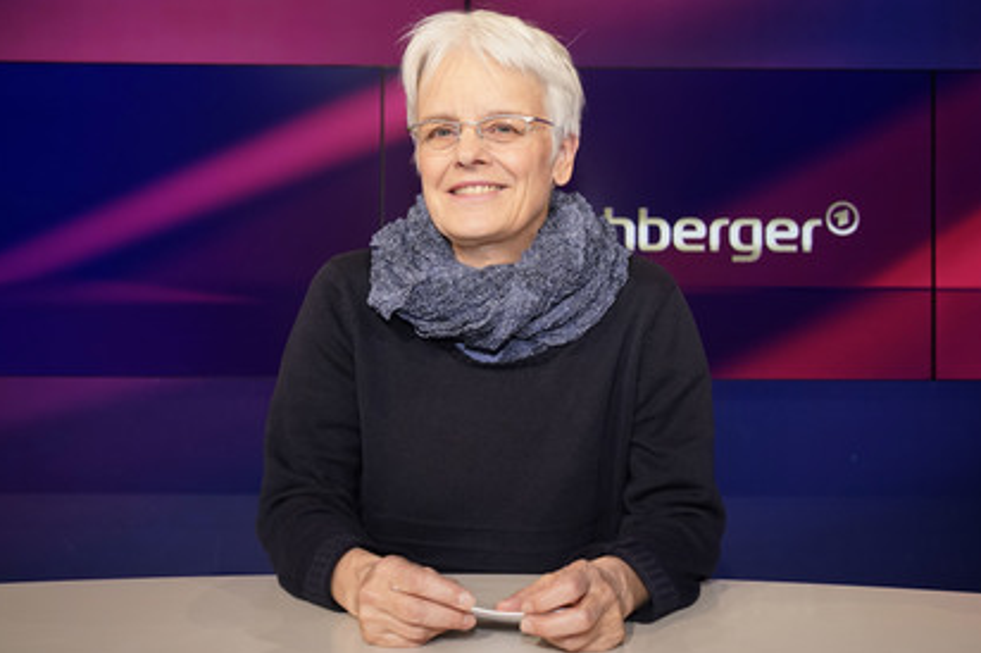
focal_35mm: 35
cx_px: 487
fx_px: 953
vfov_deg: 37.8
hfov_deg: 54.5
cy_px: 319
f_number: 5
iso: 2000
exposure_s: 1/125
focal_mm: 32
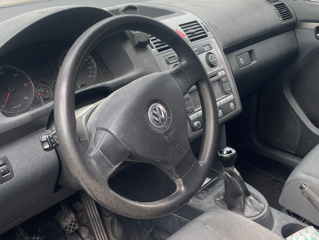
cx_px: 175
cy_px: 104
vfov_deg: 33.5
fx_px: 396
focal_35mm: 43
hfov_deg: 43.8
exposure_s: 1/281
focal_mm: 4.2
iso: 32
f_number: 1.6
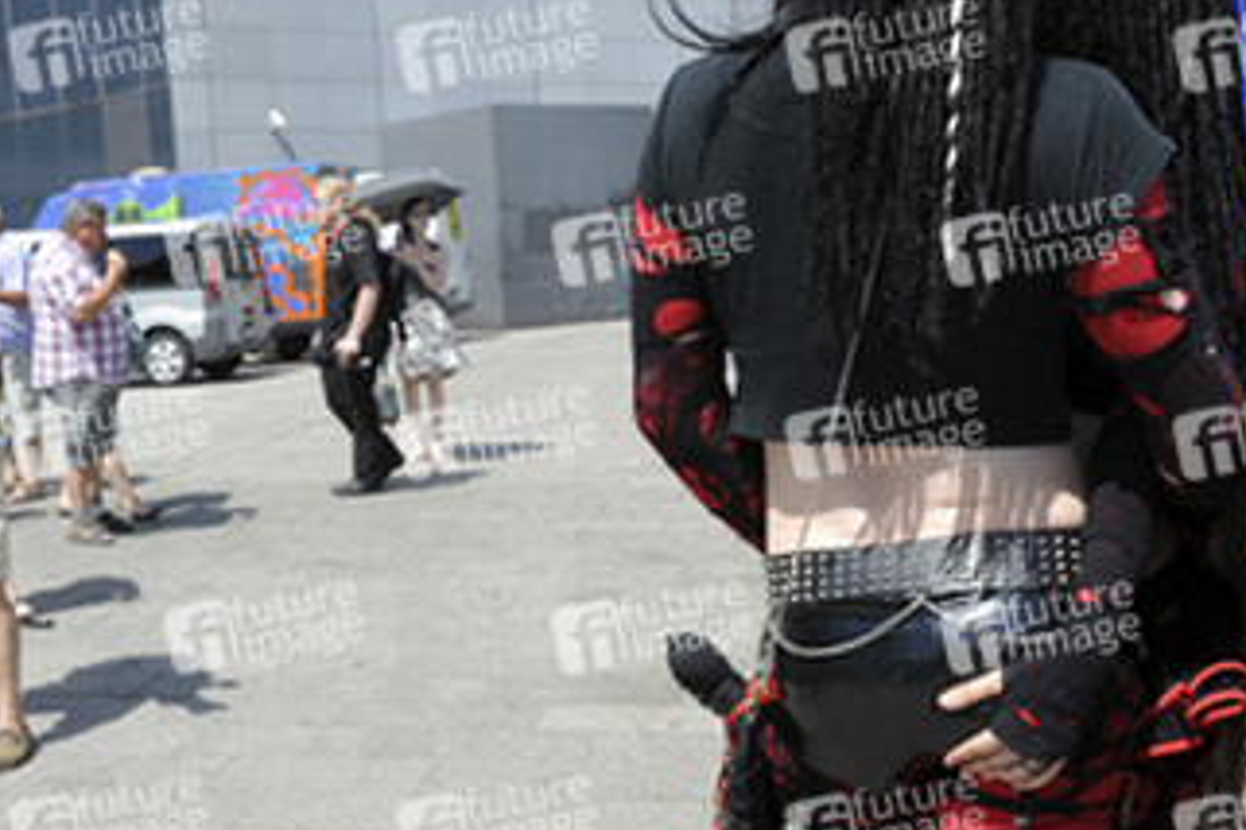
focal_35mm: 49
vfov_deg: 27.4
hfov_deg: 40.3
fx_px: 1696
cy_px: 531
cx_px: 547
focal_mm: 35
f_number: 9
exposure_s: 1/250
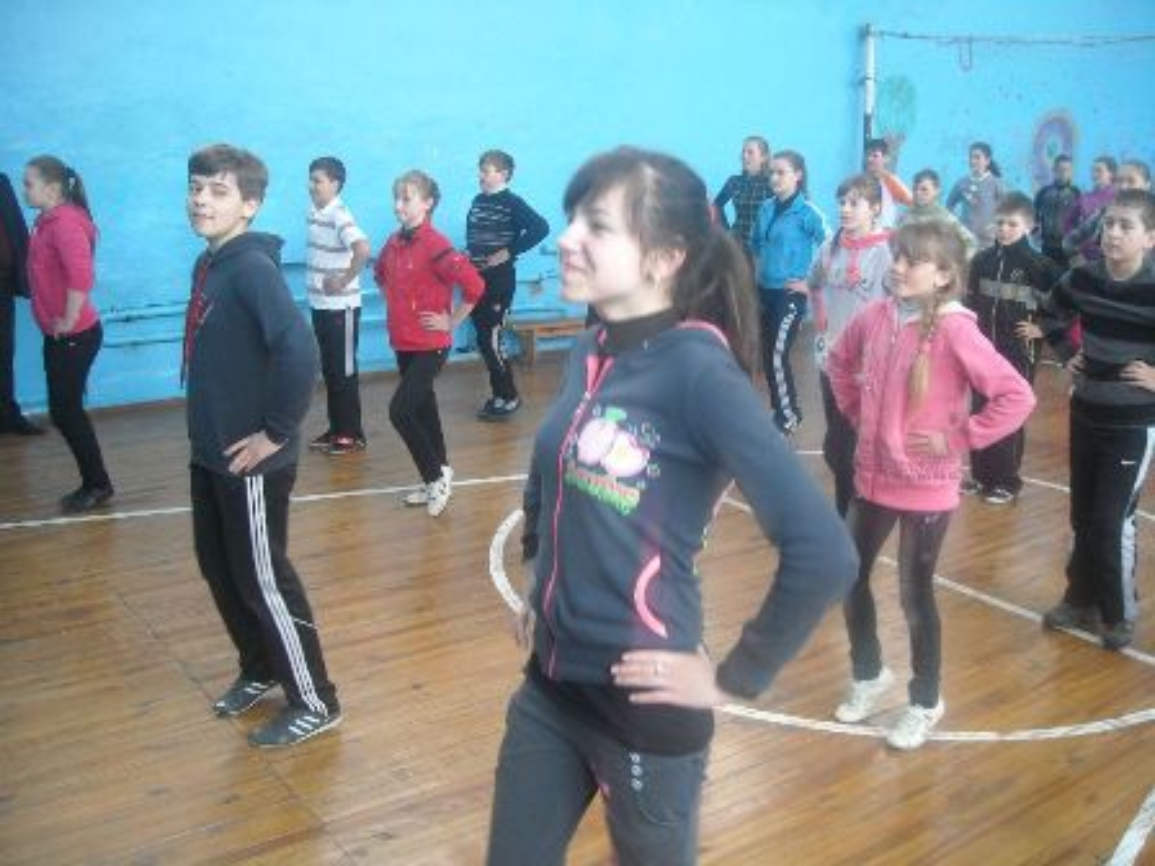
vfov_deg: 40.7
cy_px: 433
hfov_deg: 52.6
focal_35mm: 35
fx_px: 1168
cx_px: 578
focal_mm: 5.7
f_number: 2.8
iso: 218
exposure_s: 1/60
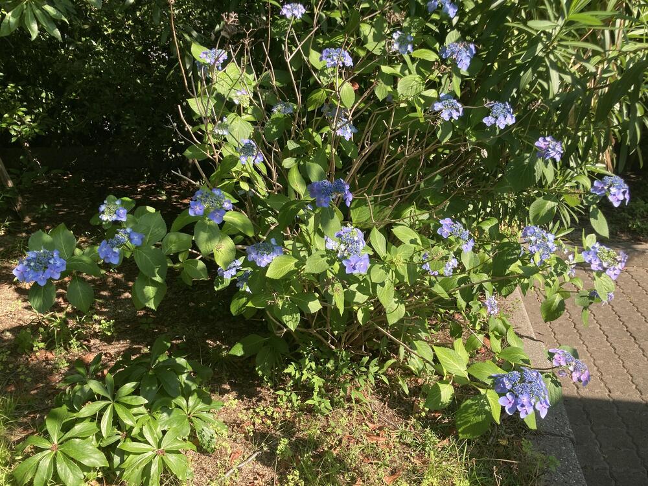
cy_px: 243
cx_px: 324
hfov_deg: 63.4
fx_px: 524
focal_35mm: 28
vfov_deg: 49.7
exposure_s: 1/552
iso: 20
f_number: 1.8
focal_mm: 4
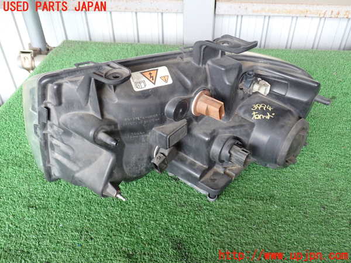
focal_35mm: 32
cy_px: 132
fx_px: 324
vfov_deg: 44.2
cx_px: 176
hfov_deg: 56.8
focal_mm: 5.79
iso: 200
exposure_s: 1/60
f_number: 2.4
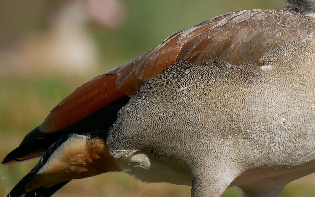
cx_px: 254
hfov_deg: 1.8
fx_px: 9778
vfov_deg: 1.2
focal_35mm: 1139
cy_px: 86
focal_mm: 300
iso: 200
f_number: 5.6
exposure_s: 1/1000
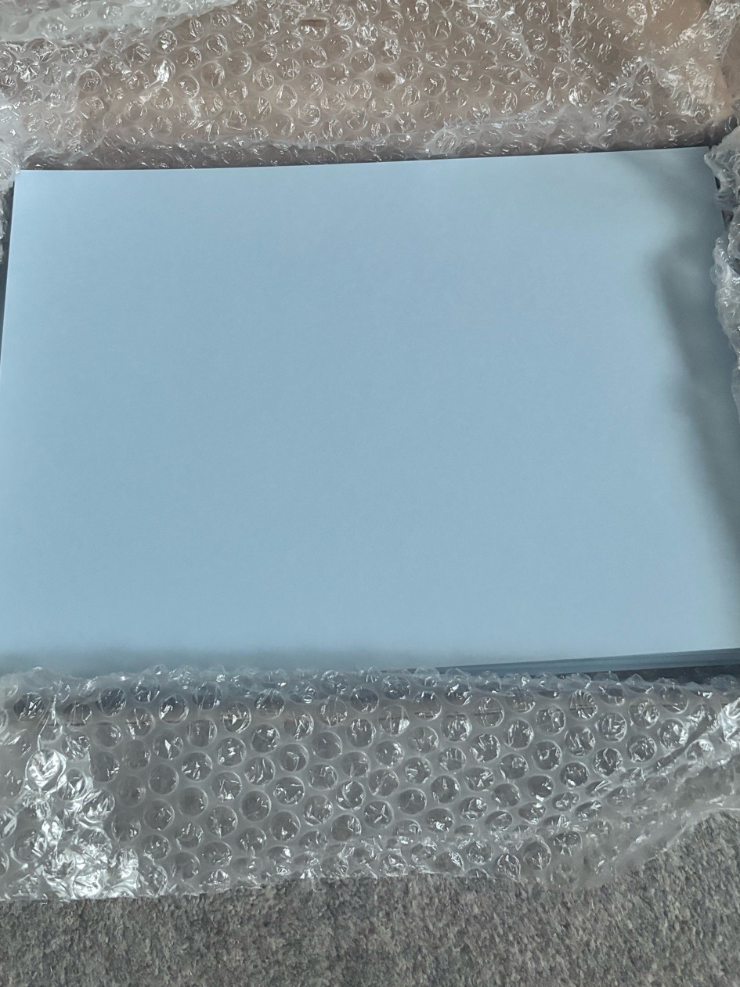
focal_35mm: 33
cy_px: 383
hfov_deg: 42.9
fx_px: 941
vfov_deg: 54.9
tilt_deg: -68.4
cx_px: 356
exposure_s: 1/37
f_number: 1.6
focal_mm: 5.96
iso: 640
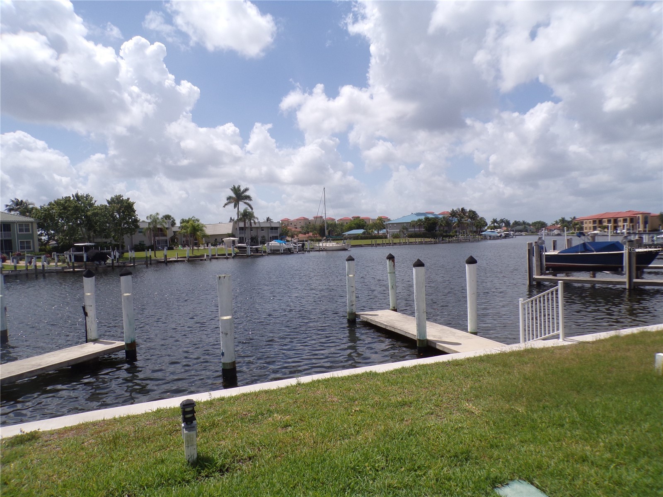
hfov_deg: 71.6
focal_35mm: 24
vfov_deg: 56.8
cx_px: 332
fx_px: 460
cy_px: 248
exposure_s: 1/550
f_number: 5.8
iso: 80
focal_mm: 4.3
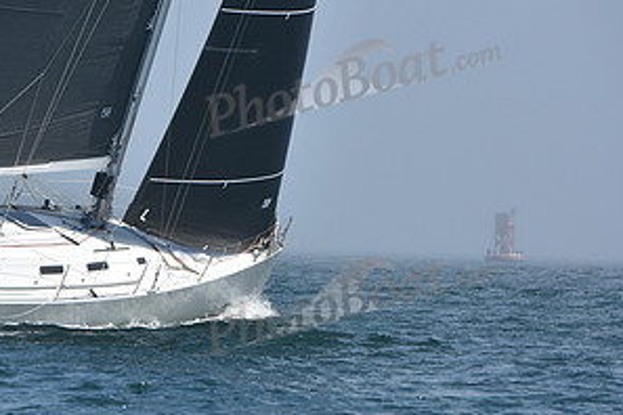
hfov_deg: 5.3
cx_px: 99
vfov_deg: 3.5
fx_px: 6749
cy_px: 221
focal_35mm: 390
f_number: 8
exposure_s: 1/1600
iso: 320
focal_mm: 200
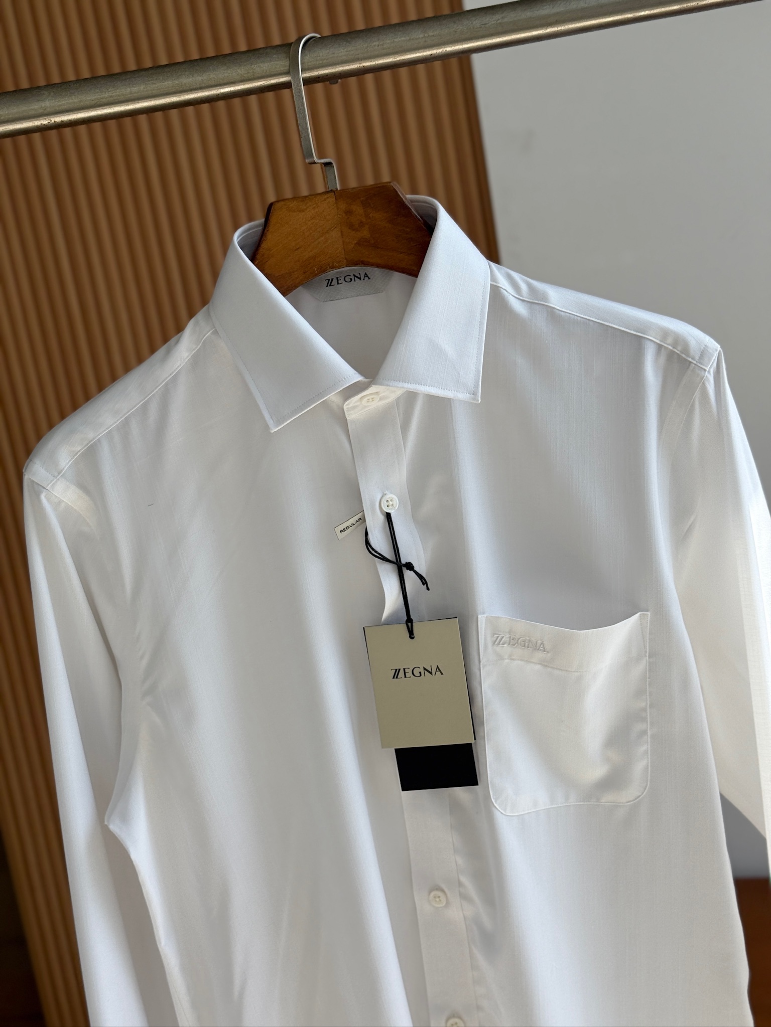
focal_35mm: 48
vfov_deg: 39.7
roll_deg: +8.9
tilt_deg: -15.5
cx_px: 386
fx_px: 1425
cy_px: 514
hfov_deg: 30.3
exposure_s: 1/541
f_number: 1.78
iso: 64
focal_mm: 6.76
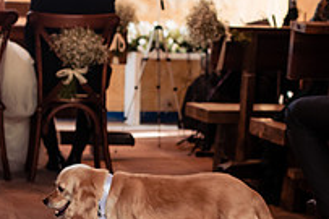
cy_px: 192
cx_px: 112
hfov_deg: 20.4
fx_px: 913
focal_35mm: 100
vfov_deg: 13.6
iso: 1250
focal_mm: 35
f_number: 2.8
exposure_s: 1/160
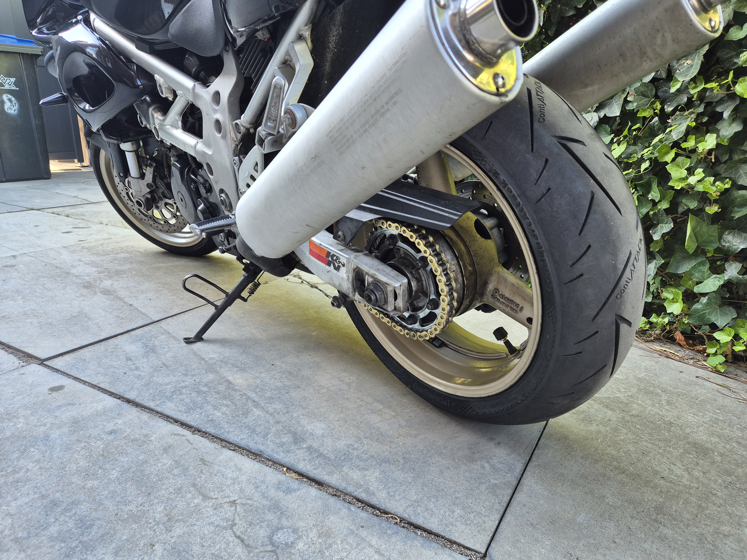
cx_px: 374
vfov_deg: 58.9
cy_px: 280
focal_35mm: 23
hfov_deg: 73.9
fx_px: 496
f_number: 1.8
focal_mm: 5.4
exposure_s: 1/180
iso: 100
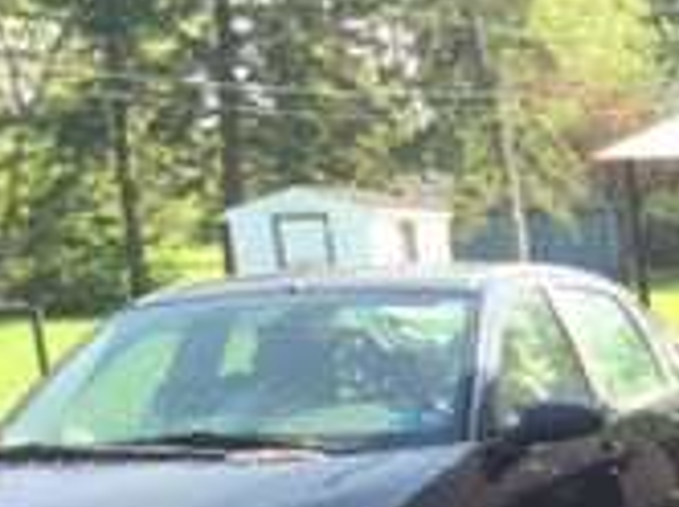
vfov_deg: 12.1
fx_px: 2194
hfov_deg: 15.0
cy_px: 932
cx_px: 1272
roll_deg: +2.6
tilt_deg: -16.2
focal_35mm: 112
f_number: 2.2
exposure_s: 1/319
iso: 32
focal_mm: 4.15
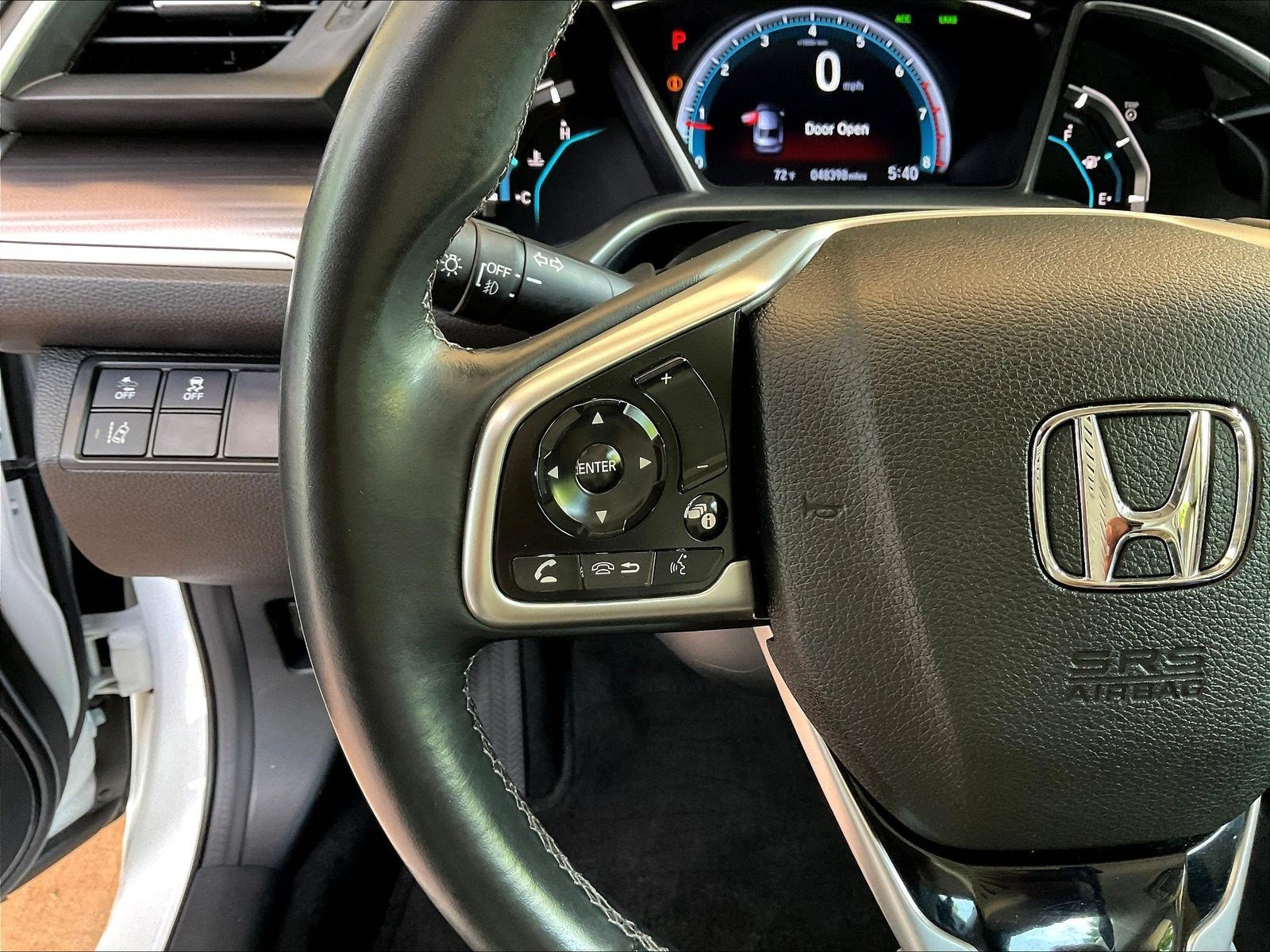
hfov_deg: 61.7
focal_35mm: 29
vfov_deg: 48.2
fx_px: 1064
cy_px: 476
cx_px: 635
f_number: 1.8
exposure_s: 1/60
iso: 200
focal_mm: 3
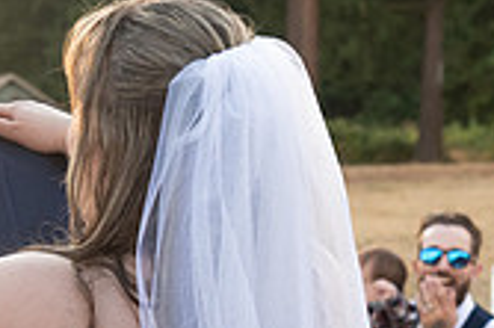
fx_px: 2550
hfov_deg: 11.1
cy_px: 379
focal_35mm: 186
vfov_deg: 7.3
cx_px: 181
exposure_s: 1/500
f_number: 4
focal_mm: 37
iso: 1600
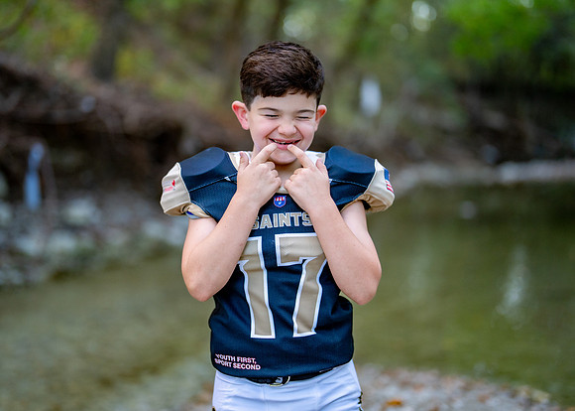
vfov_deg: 23.5
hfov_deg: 32.5
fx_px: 985
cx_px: 269
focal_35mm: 60
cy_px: 205
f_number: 1.2
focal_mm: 50
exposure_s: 1/500
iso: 500
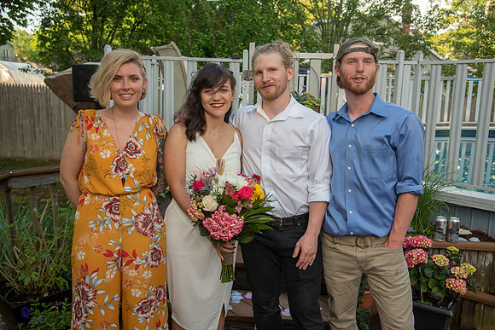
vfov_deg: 38.9
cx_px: 248
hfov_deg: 55.8
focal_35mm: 34
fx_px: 468
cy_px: 165
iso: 100
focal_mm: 34
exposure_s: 1/200
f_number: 4
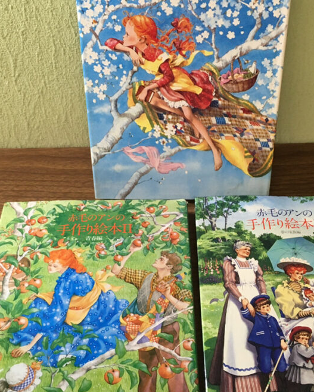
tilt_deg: -49.5
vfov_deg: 42.0
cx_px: 184
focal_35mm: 44
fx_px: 511
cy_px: 205
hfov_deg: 34.1
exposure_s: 1/30
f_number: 2.2
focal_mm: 4.15
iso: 100
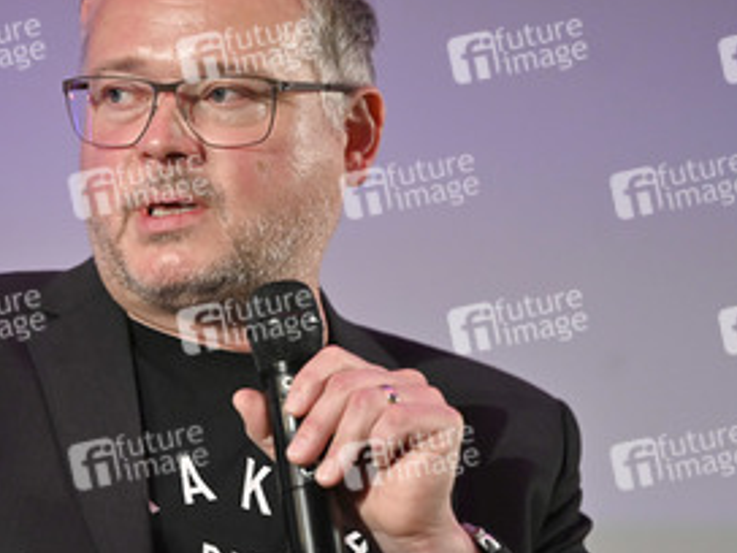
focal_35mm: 319
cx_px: 175
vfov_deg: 4.7
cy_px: 255
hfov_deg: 6.2
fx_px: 6792
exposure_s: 1/400
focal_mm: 200
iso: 3200
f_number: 2.8
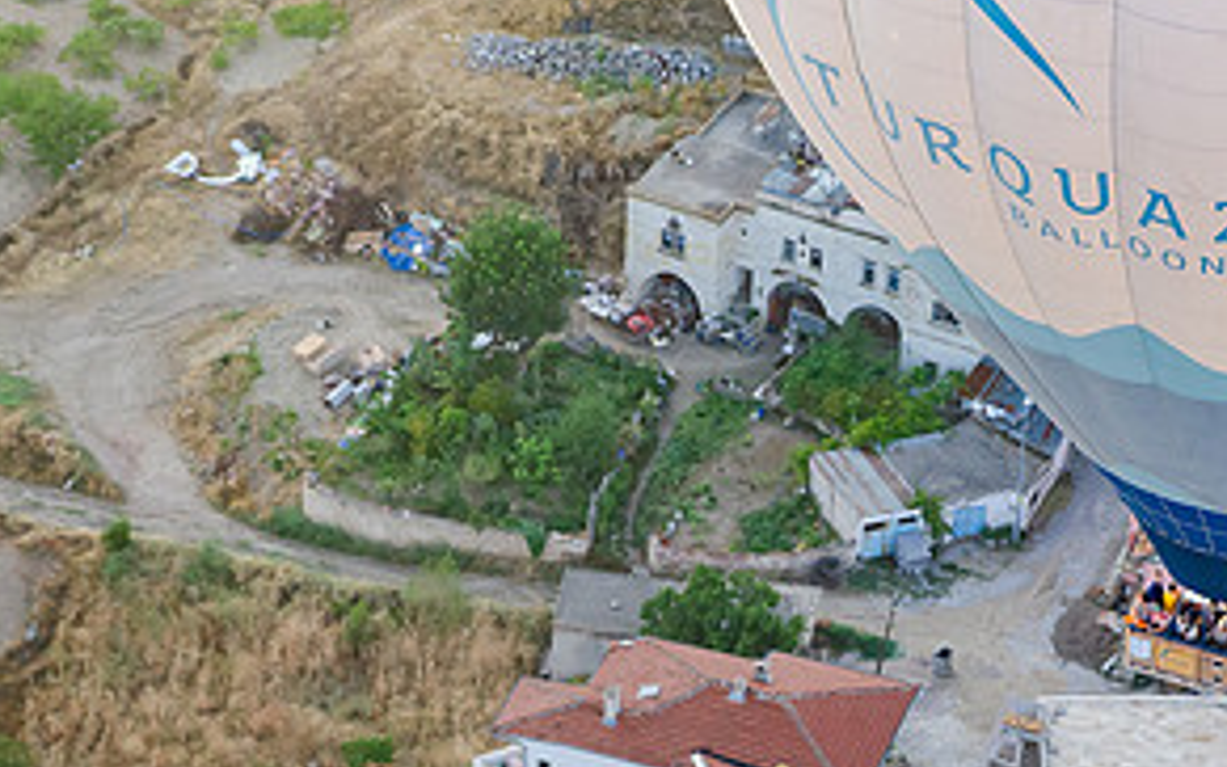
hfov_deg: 9.2
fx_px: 7626
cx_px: 907
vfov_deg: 5.8
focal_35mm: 228
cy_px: 641
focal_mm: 75
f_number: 5
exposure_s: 1/400
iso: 800
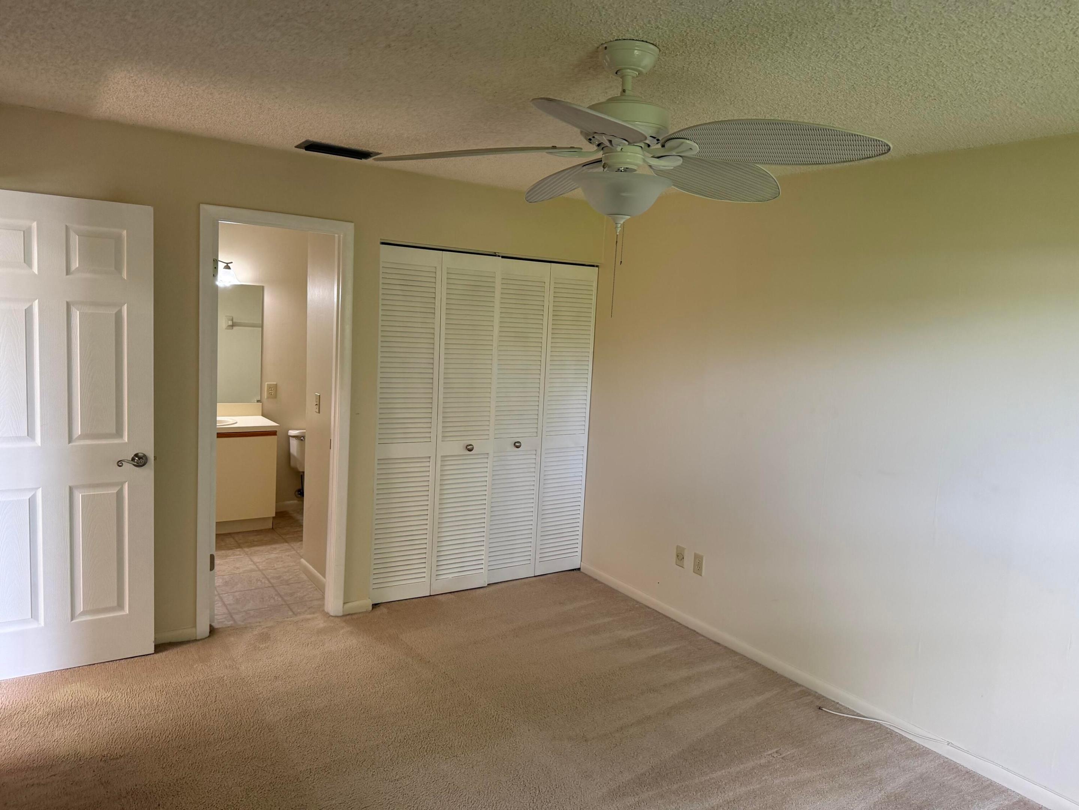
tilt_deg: -4.7
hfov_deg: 71.6
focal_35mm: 24
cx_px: 540
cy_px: 405
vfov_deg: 56.8
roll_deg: -3.4
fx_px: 748
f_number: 1.78
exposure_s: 1/140
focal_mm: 6.76
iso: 200
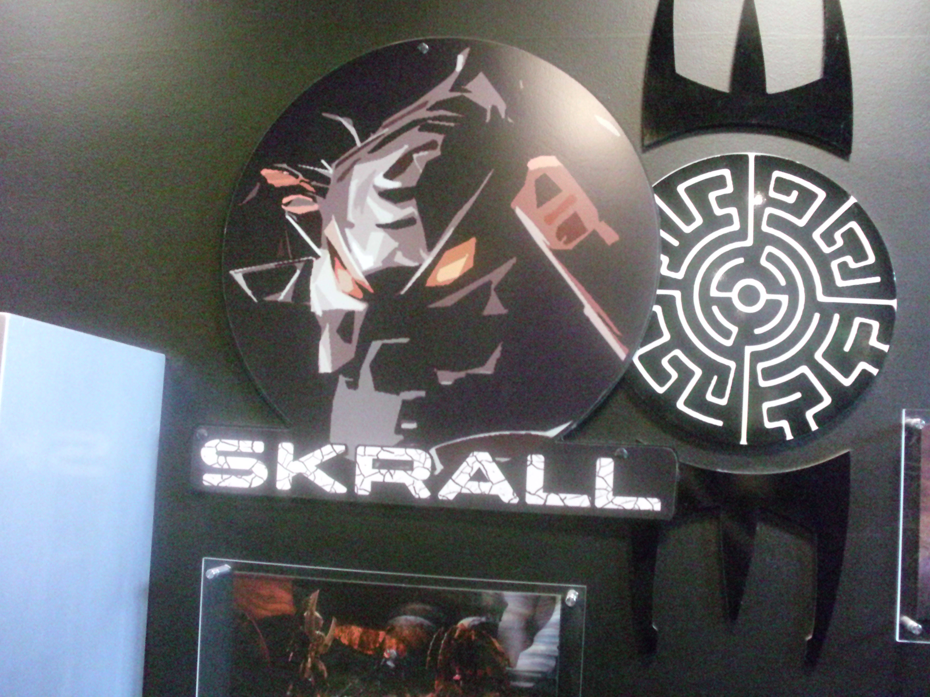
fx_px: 1021
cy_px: 348
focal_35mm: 38
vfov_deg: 37.7
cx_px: 465
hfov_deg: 49.0
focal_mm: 6.3
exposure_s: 1/60
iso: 1600
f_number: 3.1
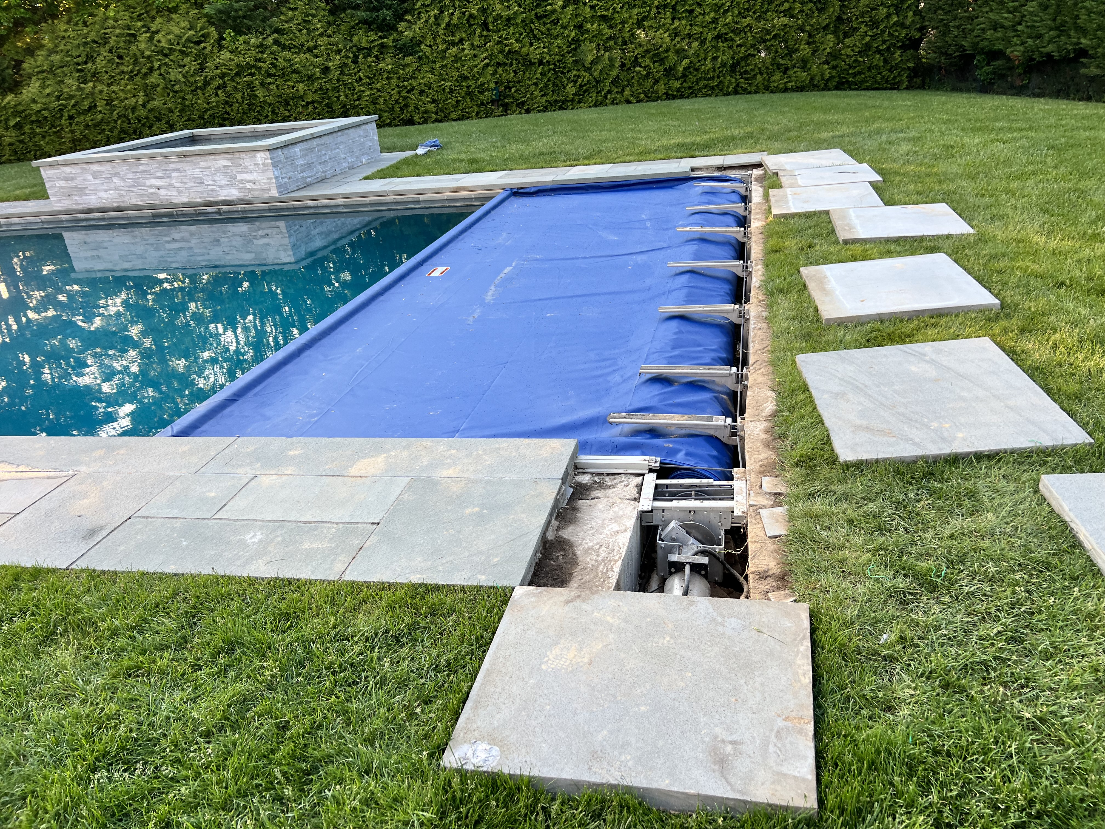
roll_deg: +6.9
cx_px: 552
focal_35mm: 26
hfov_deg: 67.3
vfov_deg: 53.1
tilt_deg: -24.6
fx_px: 830
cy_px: 414
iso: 50
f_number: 1.5
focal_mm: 5.7
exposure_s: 1/293
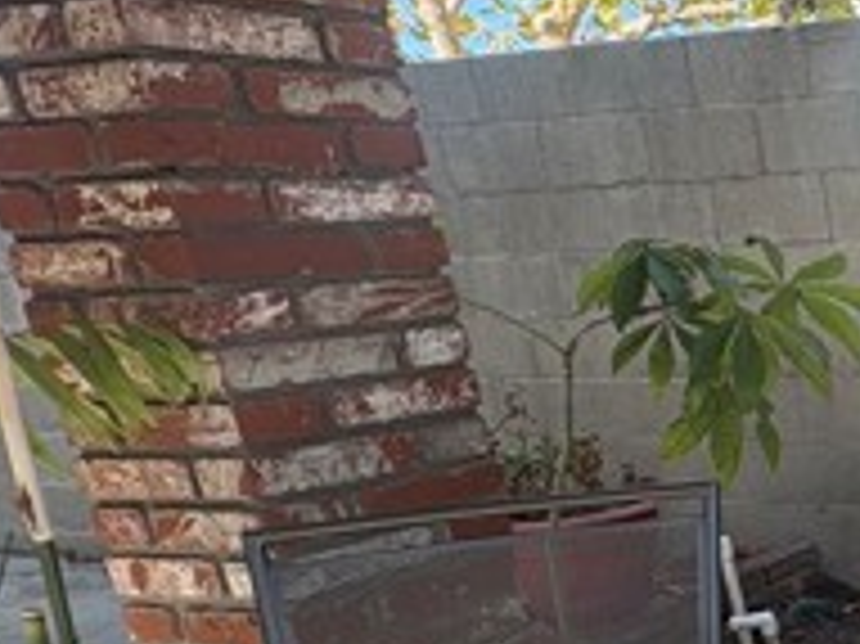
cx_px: 1369
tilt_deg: -14.0
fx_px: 1167
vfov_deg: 30.3
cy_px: 491
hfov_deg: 26.0
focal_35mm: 47
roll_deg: +2.3
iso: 40
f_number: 2.2
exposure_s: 1/110
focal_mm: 2.22
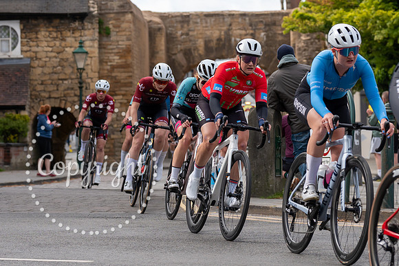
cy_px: 73
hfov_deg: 13.4
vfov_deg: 9.0
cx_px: 269
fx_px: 1696
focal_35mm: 153
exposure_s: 1/1000
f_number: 4
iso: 200
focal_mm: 82
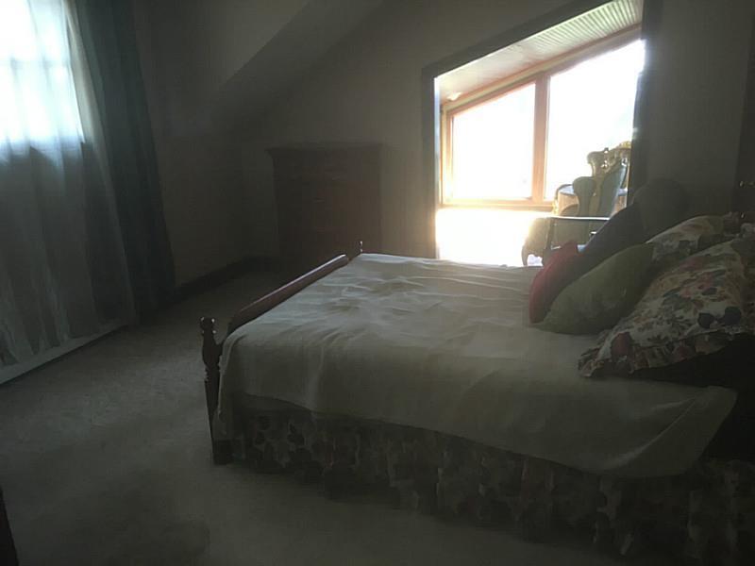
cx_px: 378
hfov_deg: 61.7
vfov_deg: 48.2
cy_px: 283
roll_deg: +2.2
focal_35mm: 29
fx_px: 633
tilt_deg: -15.4
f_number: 2.2
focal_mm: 4.15
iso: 64
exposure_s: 1/30
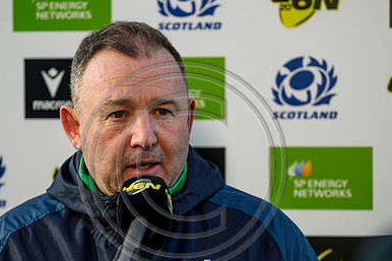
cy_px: 164
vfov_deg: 6.3
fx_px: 2373
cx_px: 182
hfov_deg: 9.4
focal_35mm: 218
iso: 1250
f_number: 2.8
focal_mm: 145
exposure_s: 1/640
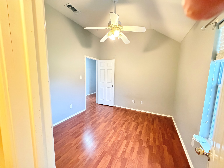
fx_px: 91
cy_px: 84
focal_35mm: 14
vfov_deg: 85.7
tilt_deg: -6.6
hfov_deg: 102.1
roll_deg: -1.1
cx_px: 112
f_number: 2.2
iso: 1250
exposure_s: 1/40
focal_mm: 2.22
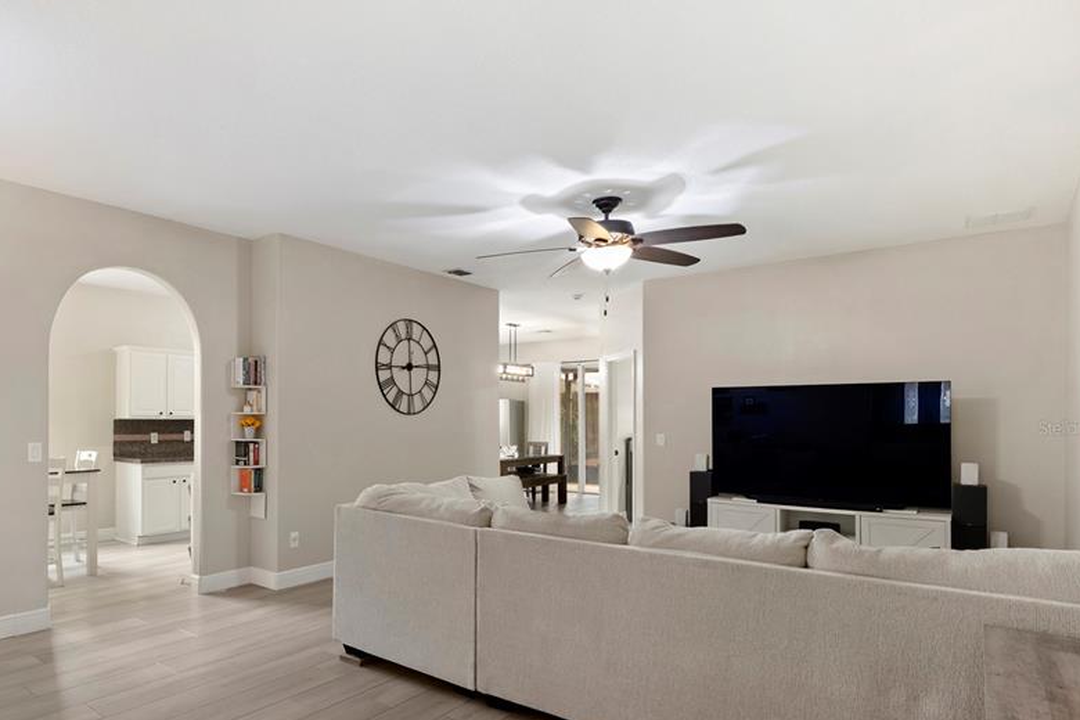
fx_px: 630
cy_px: 428
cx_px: 408
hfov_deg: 79.8
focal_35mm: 21
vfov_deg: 59.1
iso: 400
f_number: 10
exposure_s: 2
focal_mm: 16
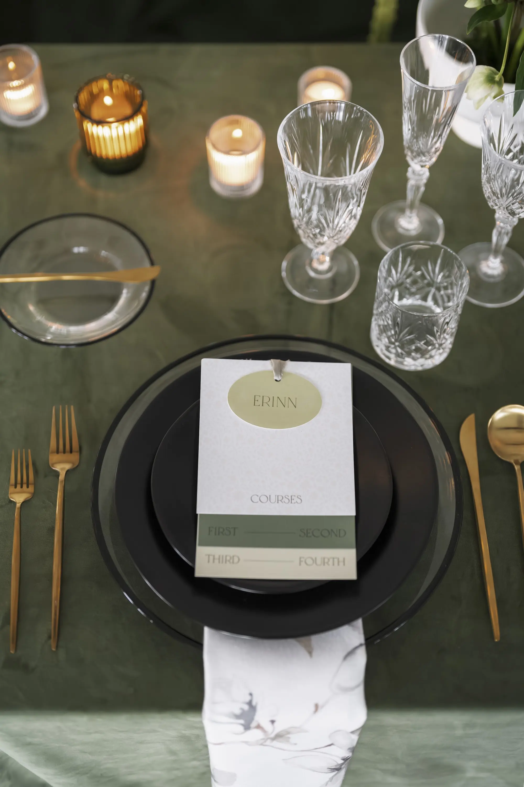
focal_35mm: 50
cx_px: 262
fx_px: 1092
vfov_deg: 39.6
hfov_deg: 27.0
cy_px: 394
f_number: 1.4
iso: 1600
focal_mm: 50
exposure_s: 1/500
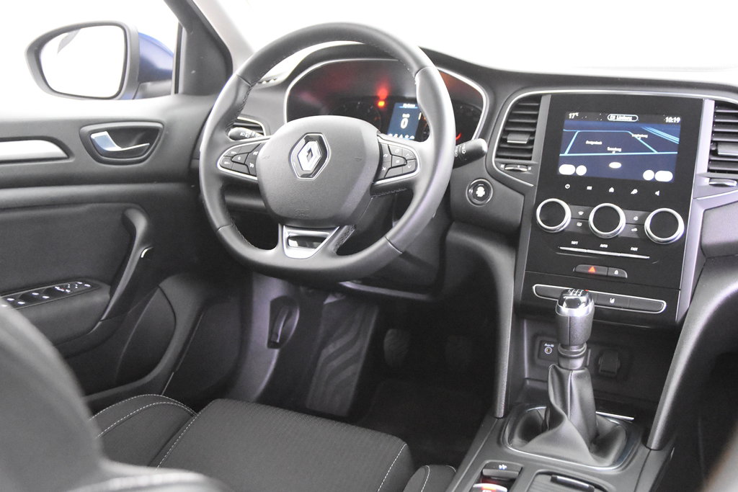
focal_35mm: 39
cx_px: 369
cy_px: 246
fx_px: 800
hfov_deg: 49.5
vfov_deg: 34.2
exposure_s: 1/40
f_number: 3.2
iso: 12800
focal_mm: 26
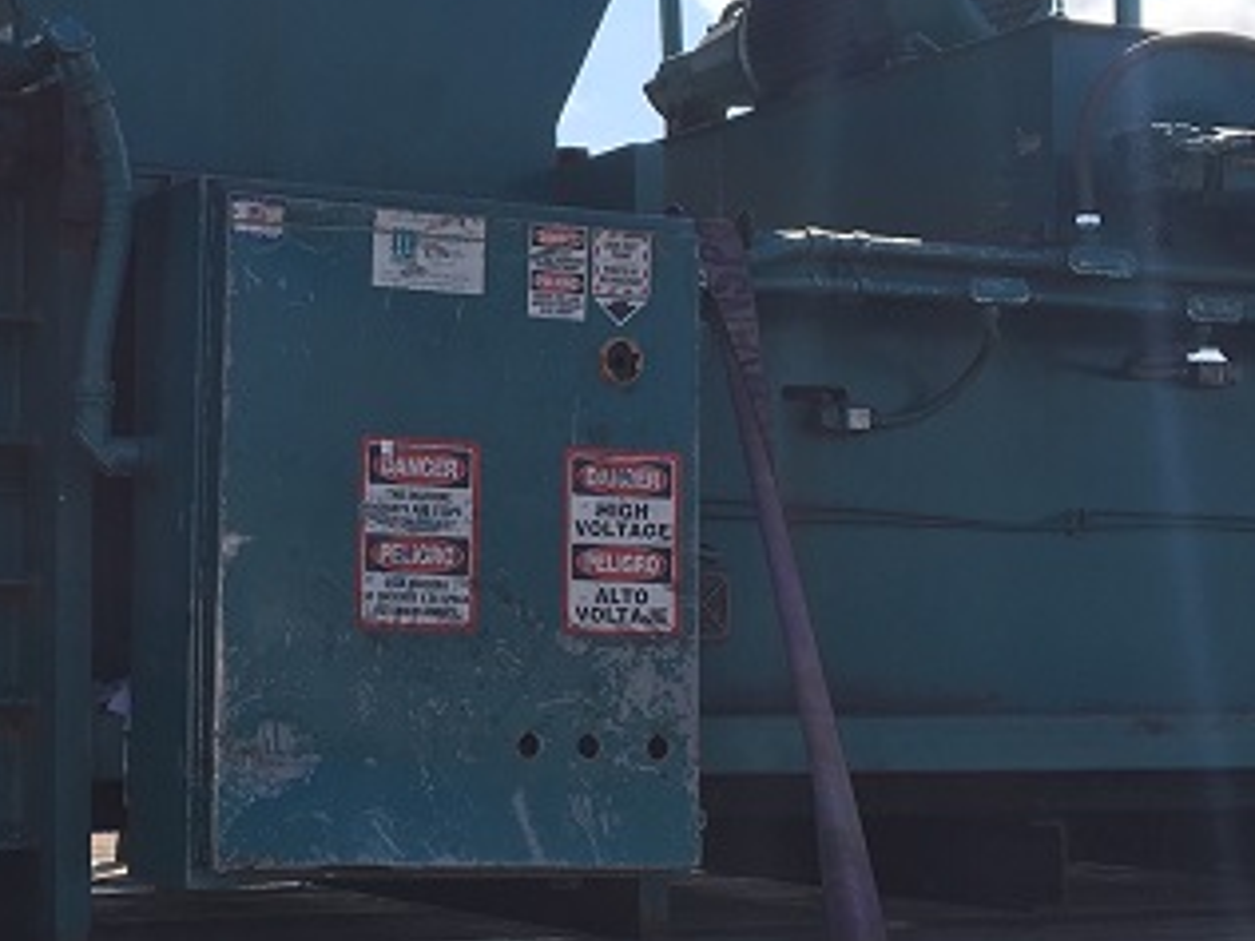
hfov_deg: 25.8
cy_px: 502
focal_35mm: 74
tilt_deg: +2.4
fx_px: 2683
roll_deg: -1.8
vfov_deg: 19.9
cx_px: 232
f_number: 2.2
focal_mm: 4.15
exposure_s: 1/1748
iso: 25
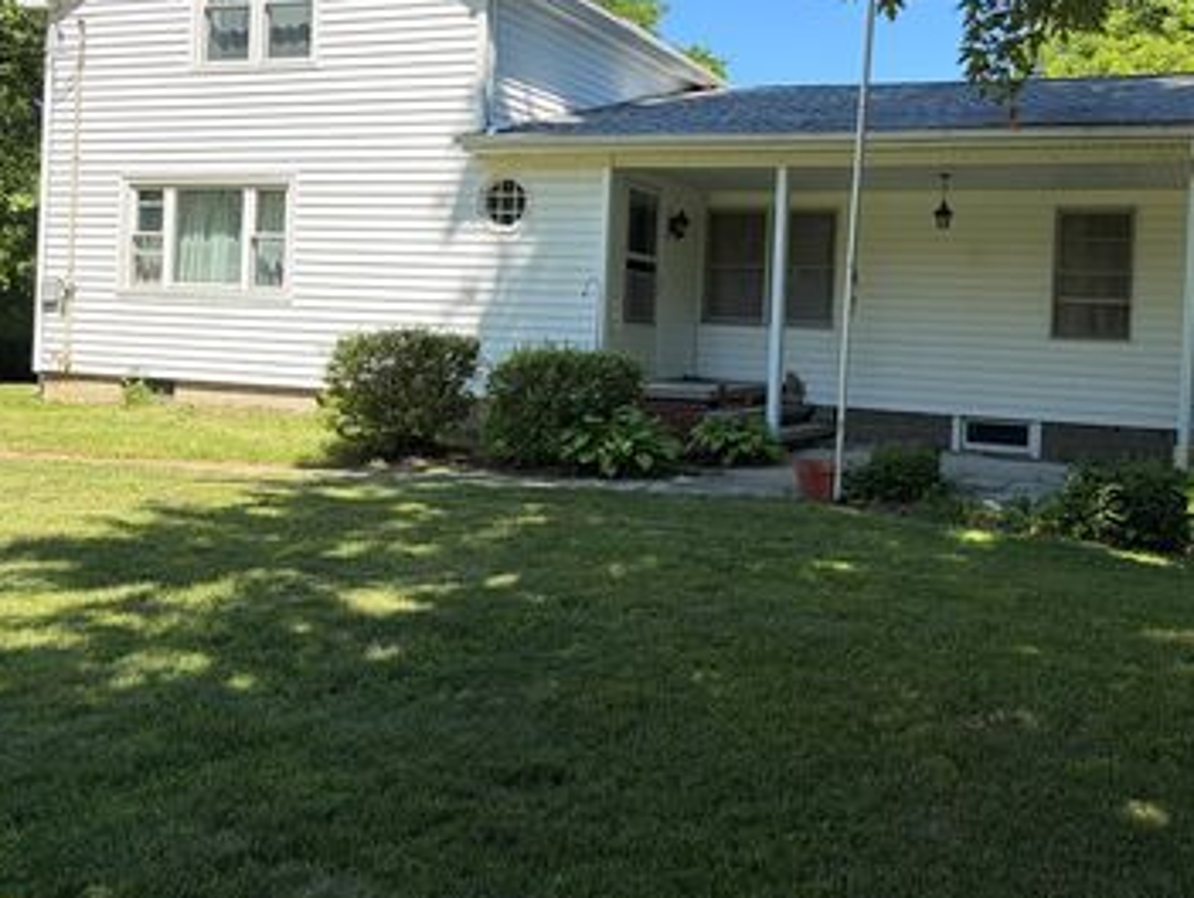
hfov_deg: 49.8
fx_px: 1278
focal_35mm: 37
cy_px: 335
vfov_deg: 38.5
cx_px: 718
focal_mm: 5.96
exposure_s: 1/1848
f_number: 1.6
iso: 64
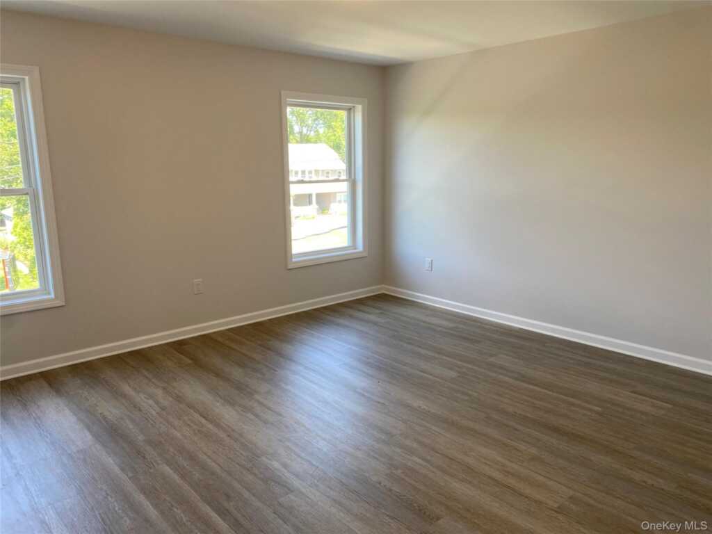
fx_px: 535
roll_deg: +0.7
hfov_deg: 67.3
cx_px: 356
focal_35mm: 26
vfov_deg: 53.1
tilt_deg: -9.5
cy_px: 267
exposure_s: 1/120
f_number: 1.8
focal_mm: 4.25
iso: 80
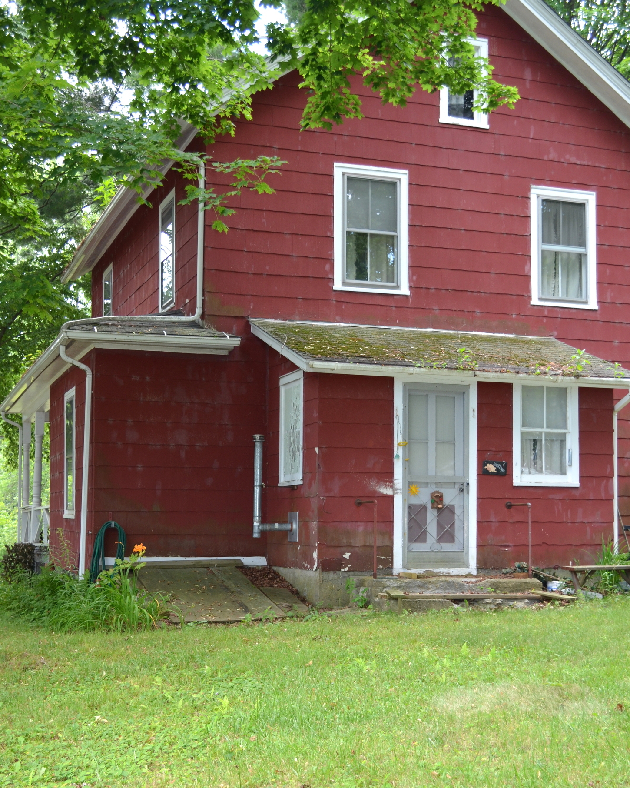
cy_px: 467
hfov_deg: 30.2
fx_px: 1166
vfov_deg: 37.2
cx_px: 327
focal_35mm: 50
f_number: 4.5
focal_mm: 28
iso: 320
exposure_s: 1/125
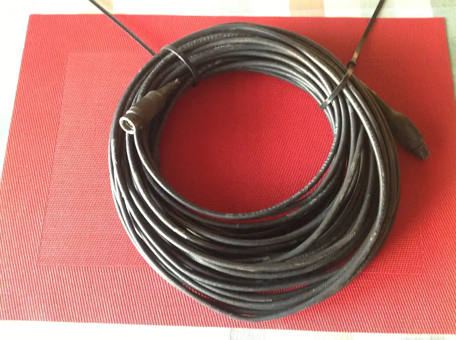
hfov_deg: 52.7
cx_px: 228
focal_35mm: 35
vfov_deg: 40.6
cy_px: 170
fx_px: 460
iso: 320
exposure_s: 1/15
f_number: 2.4
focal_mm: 4.28
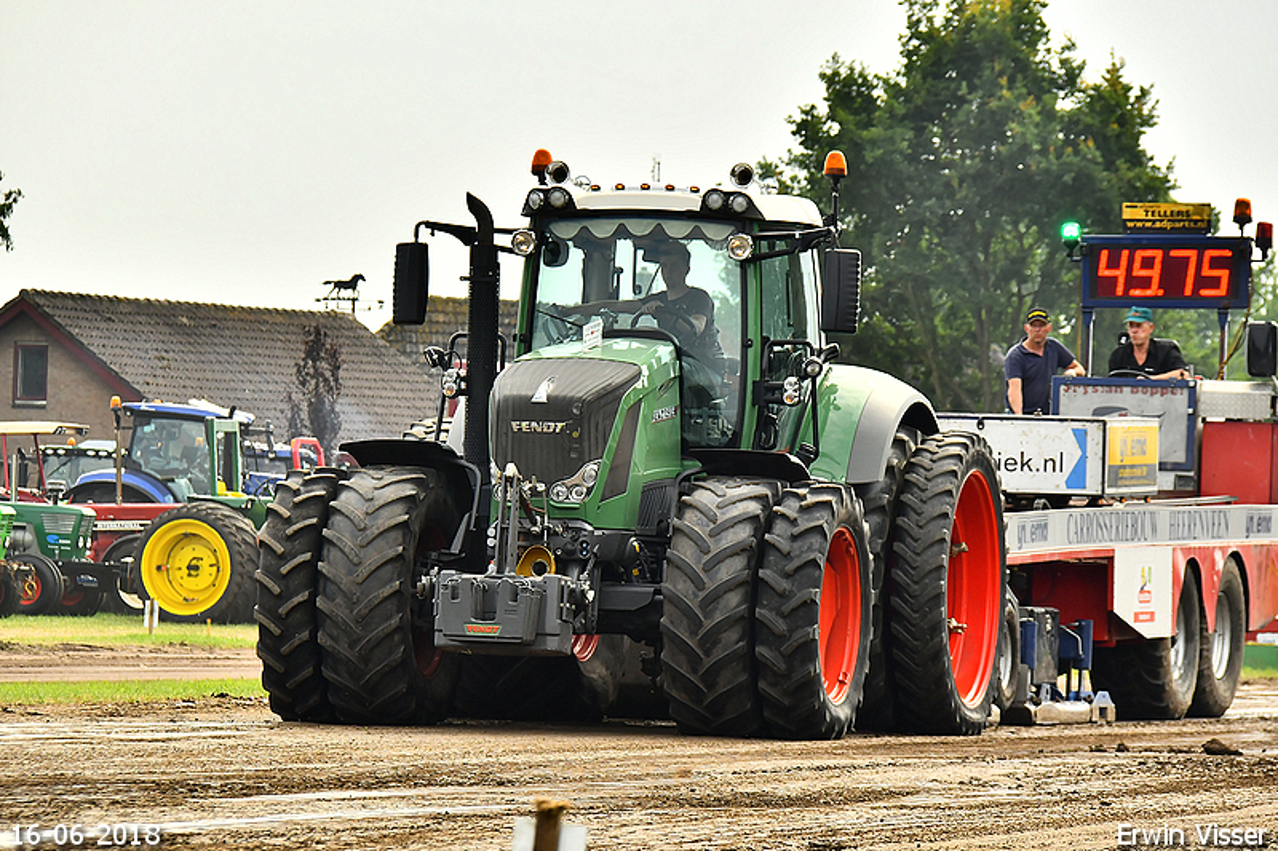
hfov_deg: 7.2
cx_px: 639
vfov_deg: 4.8
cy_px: 426
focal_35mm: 285
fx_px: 10115
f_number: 9
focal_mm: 190
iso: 500
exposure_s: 1/1000
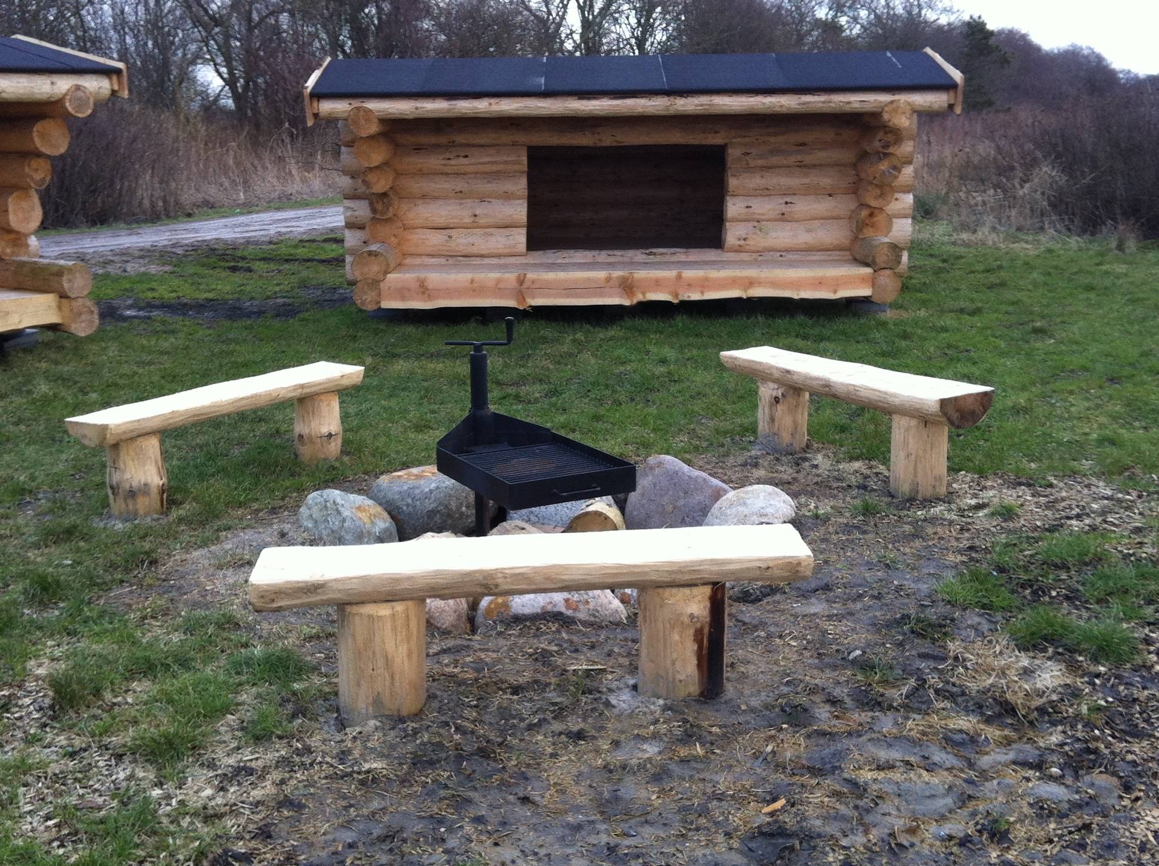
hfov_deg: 40.5
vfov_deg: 30.8
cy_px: 459
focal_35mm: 47
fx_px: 1571
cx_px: 555
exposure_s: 1/175
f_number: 2.8
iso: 80
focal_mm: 3.85
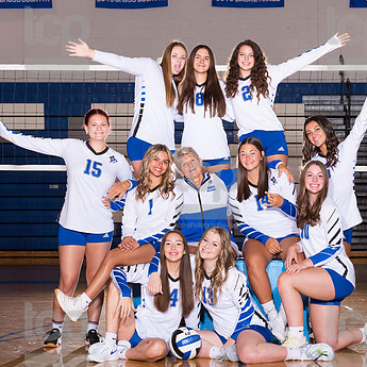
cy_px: 204
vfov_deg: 17.6
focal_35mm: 99
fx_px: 1187
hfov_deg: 17.6
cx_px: 221
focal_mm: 58
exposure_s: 1/250
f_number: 7.1
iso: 640
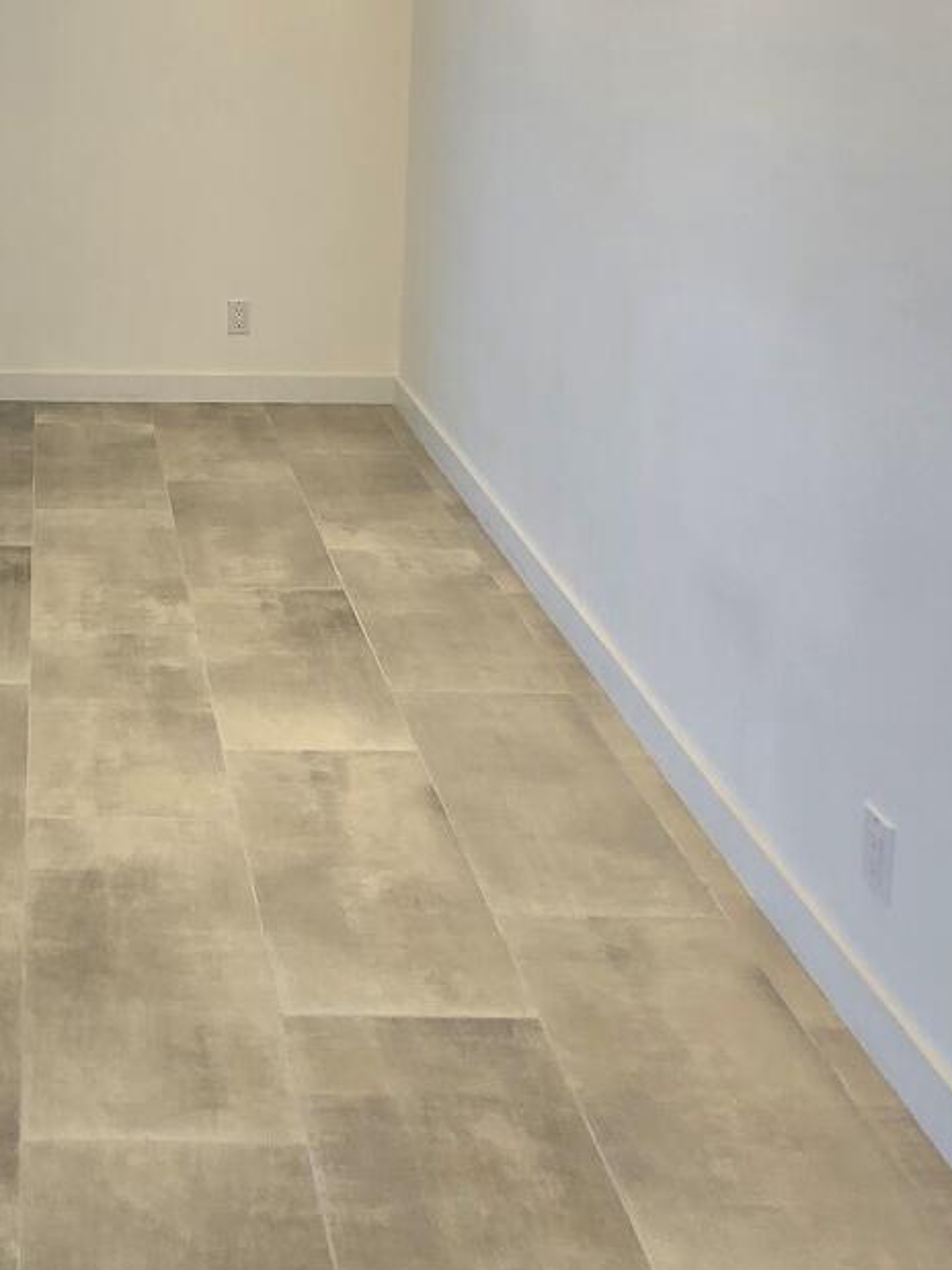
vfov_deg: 42.0
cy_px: 181
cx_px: 27
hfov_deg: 32.0
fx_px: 1541
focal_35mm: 42
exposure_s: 1/60.2
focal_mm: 1.7
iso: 50
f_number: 2.2
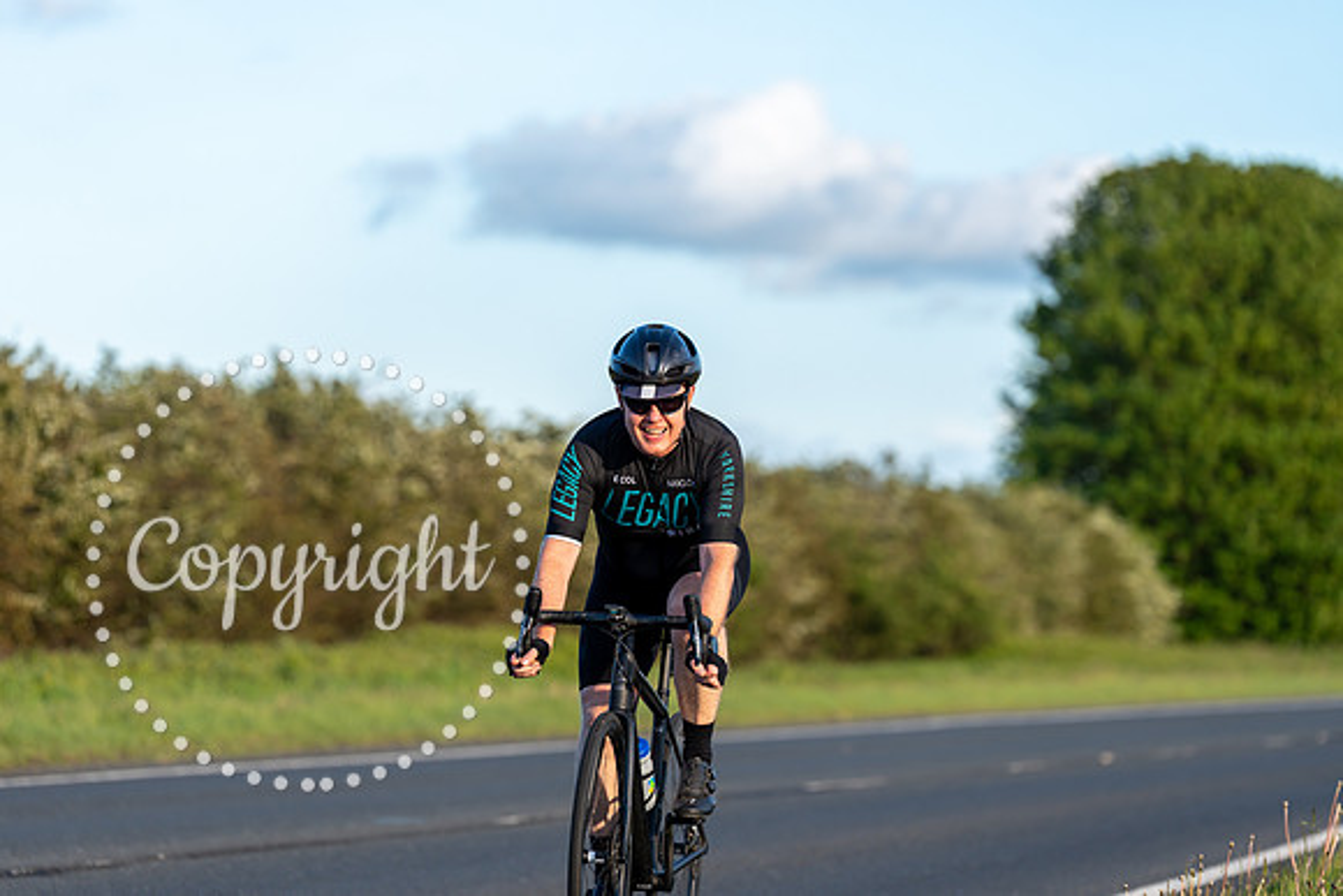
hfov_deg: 12.7
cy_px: 448
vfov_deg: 8.5
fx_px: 6045
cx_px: 672
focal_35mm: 162
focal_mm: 162
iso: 200
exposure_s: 1/1000
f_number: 3.5
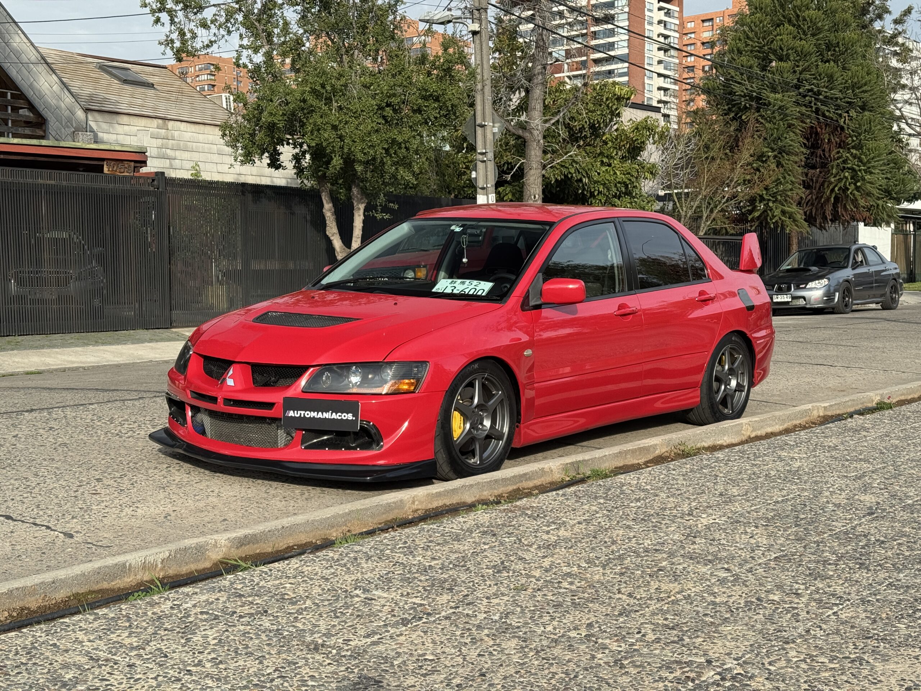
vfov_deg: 30.3
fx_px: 1277
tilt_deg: -2.5
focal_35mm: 48
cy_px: 346
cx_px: 460
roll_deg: +0.2
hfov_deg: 39.7
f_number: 1.78
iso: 64
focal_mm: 6.76
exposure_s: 1/1011
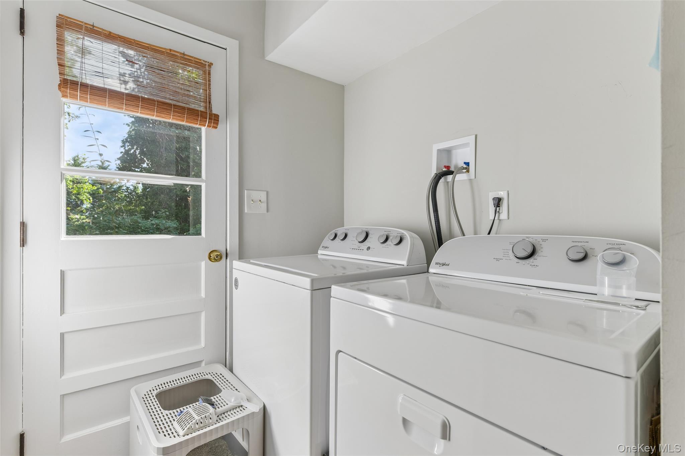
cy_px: 228
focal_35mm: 17
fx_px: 323
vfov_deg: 70.4
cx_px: 342
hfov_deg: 93.3
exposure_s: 1/100
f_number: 8
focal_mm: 17
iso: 400
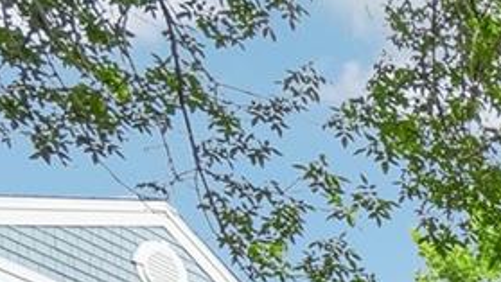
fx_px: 1196
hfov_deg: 12.5
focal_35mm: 90
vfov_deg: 10.1
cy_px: 841
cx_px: 1402
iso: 400
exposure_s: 1/500
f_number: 8
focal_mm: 10
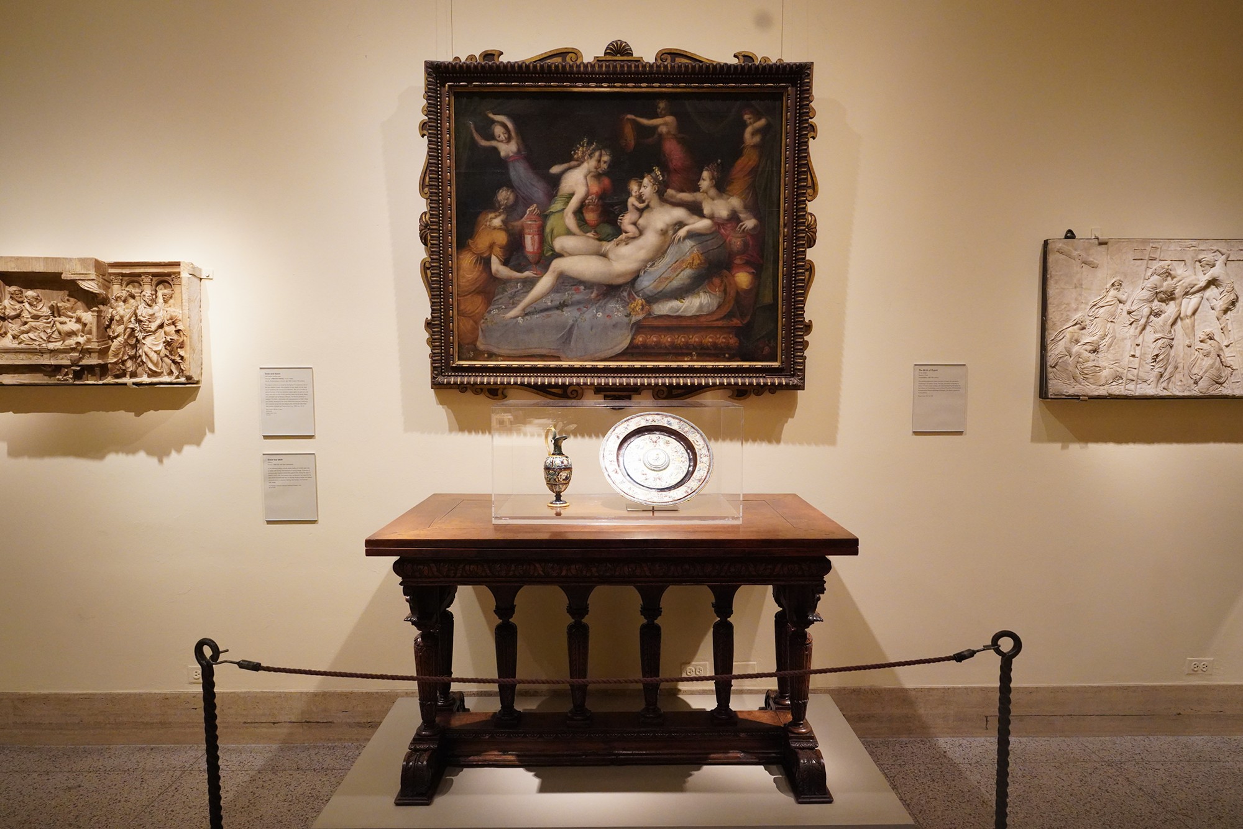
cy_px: 414
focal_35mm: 21
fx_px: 725
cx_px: 622
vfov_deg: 59.5
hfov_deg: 81.2
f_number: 5.6
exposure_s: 1/100
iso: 8000
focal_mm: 21
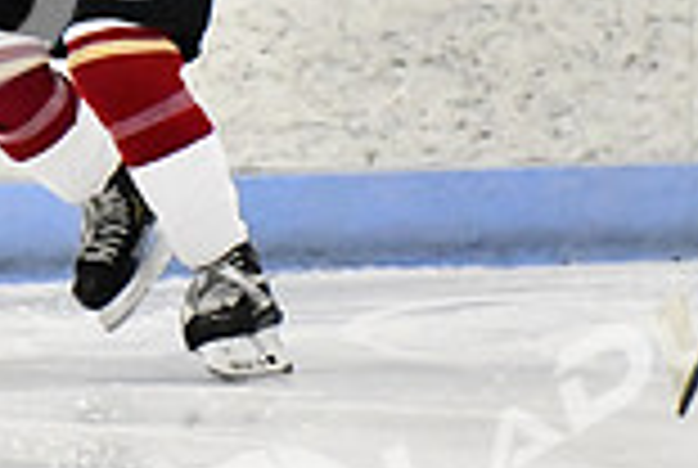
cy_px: -110
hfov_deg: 1.9
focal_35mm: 1065
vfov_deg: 1.3
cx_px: 167
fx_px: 20689
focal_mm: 190
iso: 8000
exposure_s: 1/1250
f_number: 2.8
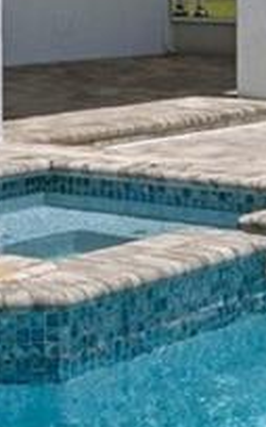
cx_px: -151
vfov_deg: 14.4
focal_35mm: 144
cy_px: 54
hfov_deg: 8.8
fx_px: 1675
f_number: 8
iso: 320
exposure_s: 1/320
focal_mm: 18
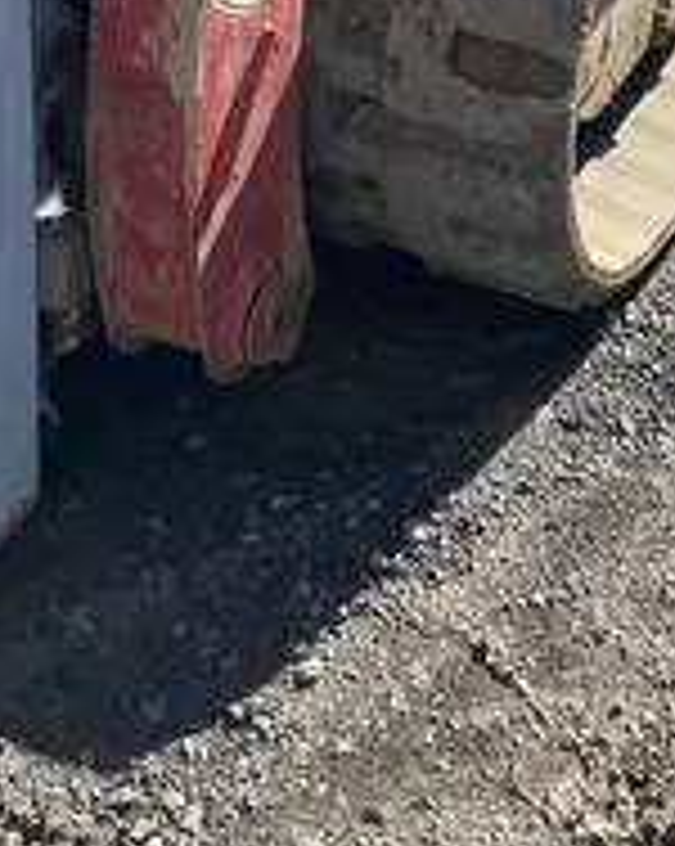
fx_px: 2476
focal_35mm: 99
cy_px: -763
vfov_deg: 15.9
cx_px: 616
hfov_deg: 15.3
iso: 32
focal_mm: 4.25
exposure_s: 1/2315
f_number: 1.8
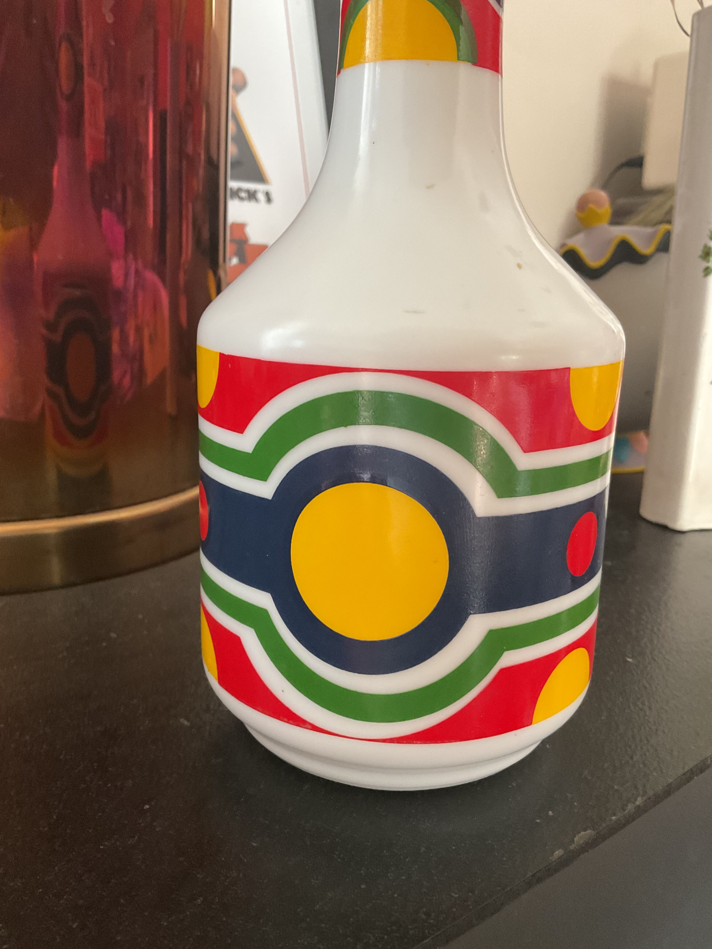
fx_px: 795
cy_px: 474
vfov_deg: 61.7
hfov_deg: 48.2
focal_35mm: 29
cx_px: 356
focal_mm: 3
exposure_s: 1/40
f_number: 1.8
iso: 200
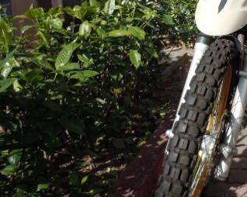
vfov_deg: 26.5
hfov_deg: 32.4
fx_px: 402
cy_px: 12
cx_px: 224
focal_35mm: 55
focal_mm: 5
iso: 100
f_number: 3.7
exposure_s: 1/500
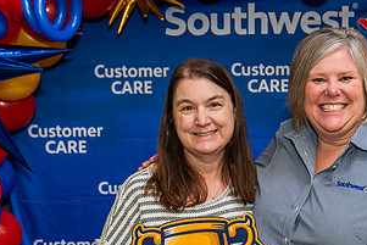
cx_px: 268
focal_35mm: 69
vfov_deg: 19.5
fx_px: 704
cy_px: 210
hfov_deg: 28.9
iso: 1250
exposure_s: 1/160
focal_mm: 34
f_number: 4
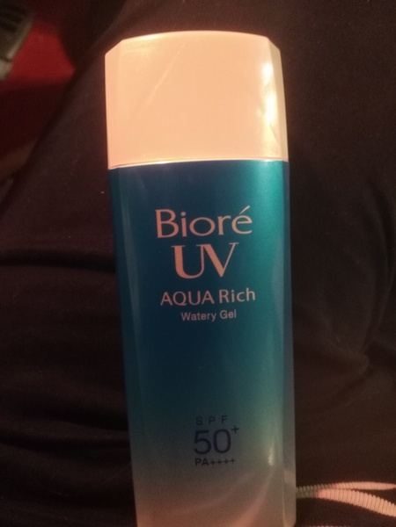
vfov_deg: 63.4
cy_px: 264
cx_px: 198
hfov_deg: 49.7
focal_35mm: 28
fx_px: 427
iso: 1170
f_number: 2
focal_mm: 2.96
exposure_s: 1/17
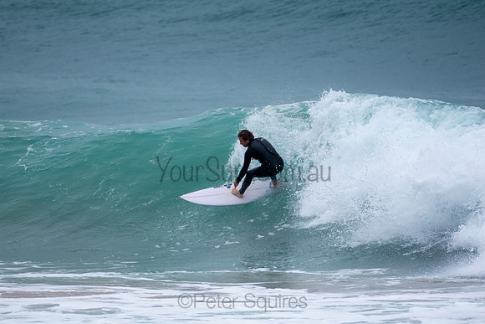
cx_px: 242
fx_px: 10106
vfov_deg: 1.8
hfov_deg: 2.7
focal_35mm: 750
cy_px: 162
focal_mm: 500
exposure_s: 1/1250
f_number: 5.6
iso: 320
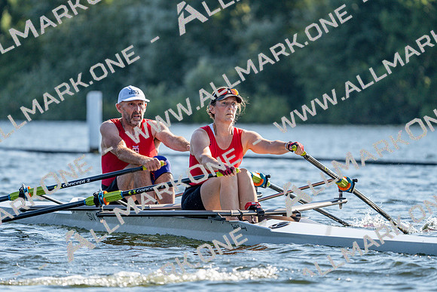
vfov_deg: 3.9
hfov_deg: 5.9
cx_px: 218
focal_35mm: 350
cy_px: 146
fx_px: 4249
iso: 400
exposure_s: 1/1600
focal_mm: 350
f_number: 6.3
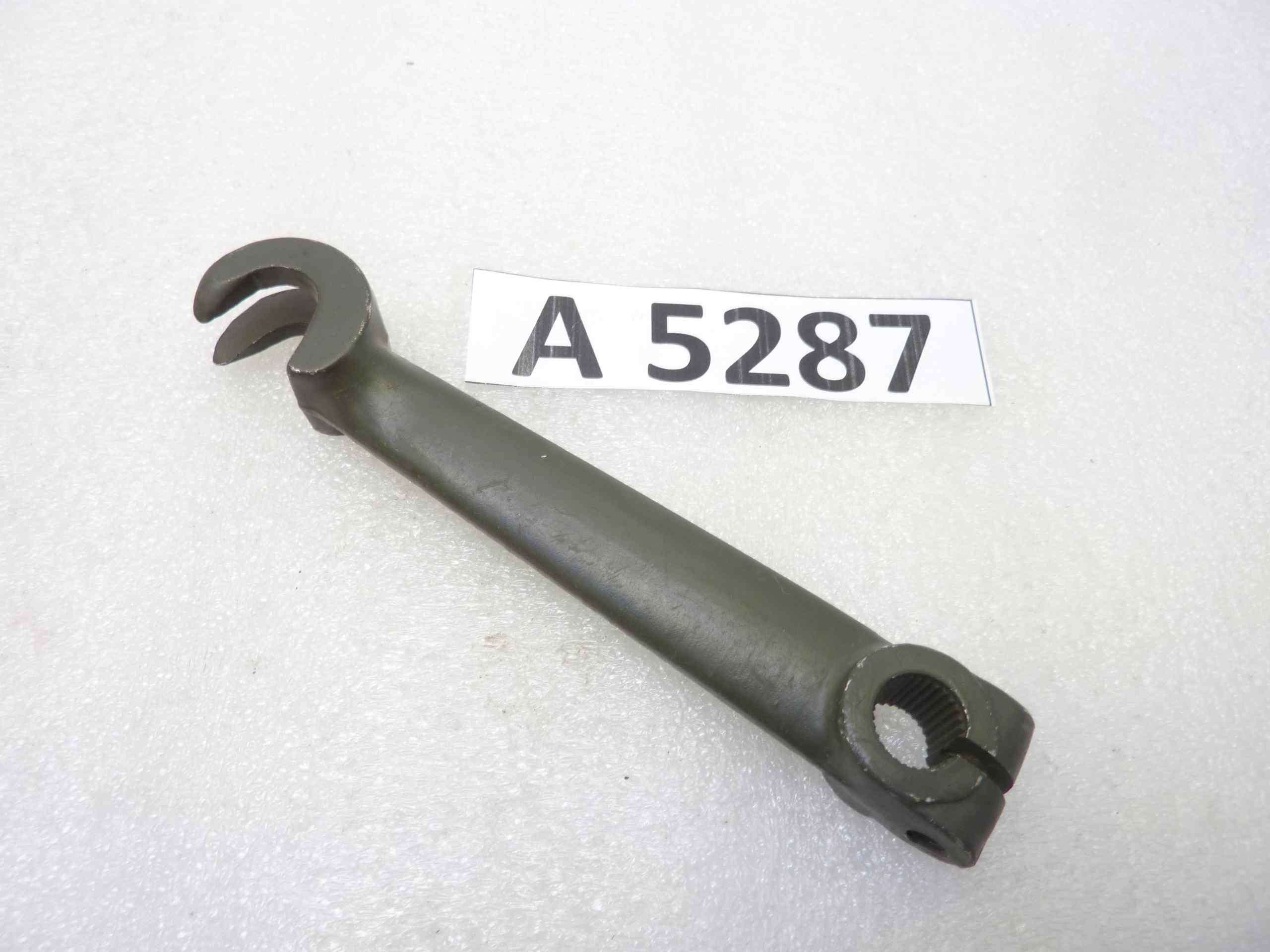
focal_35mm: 25
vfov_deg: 54.9
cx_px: 635
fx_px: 917
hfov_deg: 69.4
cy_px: 476
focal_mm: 4.1
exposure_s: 1/13
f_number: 3.3
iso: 80
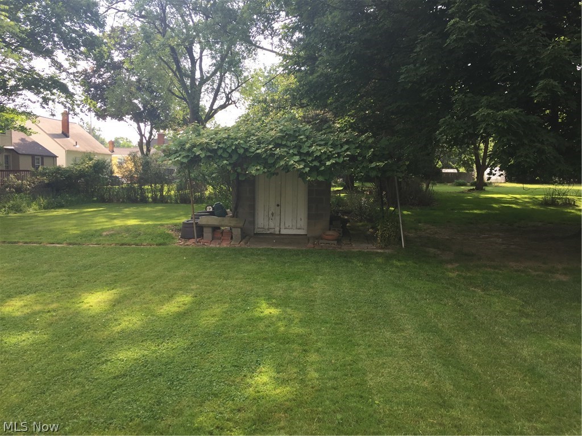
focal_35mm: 29
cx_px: 291
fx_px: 488
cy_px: 218
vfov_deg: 48.2
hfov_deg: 61.7
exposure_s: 1/391
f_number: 2.2
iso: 32
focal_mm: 4.15
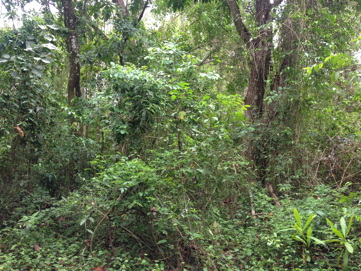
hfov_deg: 52.6
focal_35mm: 35
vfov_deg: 40.7
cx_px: 180
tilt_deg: +0.2
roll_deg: -0.7
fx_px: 365
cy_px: 136
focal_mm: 4.28
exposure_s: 1/60
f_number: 2.4
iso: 64
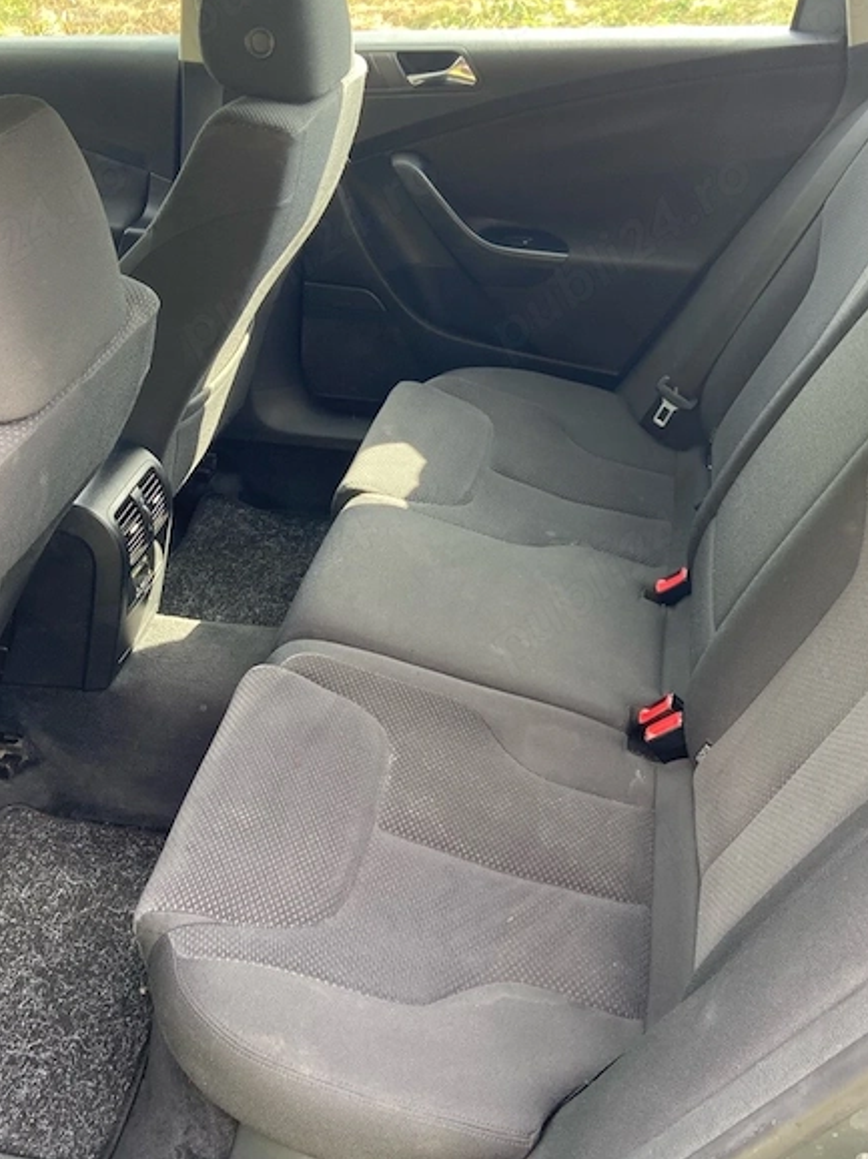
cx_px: 389
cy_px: 616
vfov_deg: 51.3
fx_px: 1204
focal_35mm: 36
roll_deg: -0.2
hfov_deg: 39.6
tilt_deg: -35.9
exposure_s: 1/121
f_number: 1.8
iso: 100
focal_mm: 4.25
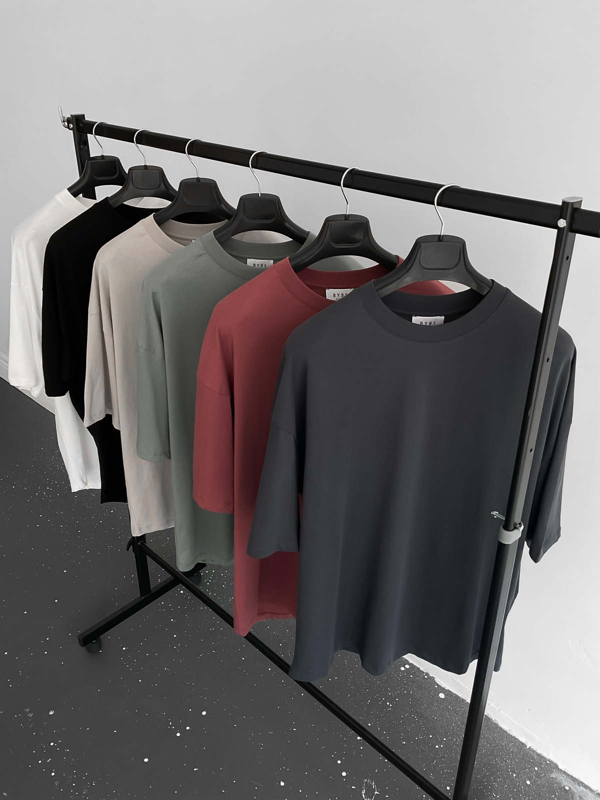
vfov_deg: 61.7
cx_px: 300
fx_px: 670
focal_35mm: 29
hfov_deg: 48.2
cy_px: 400
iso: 32
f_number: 1.8
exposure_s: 1/120
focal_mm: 3
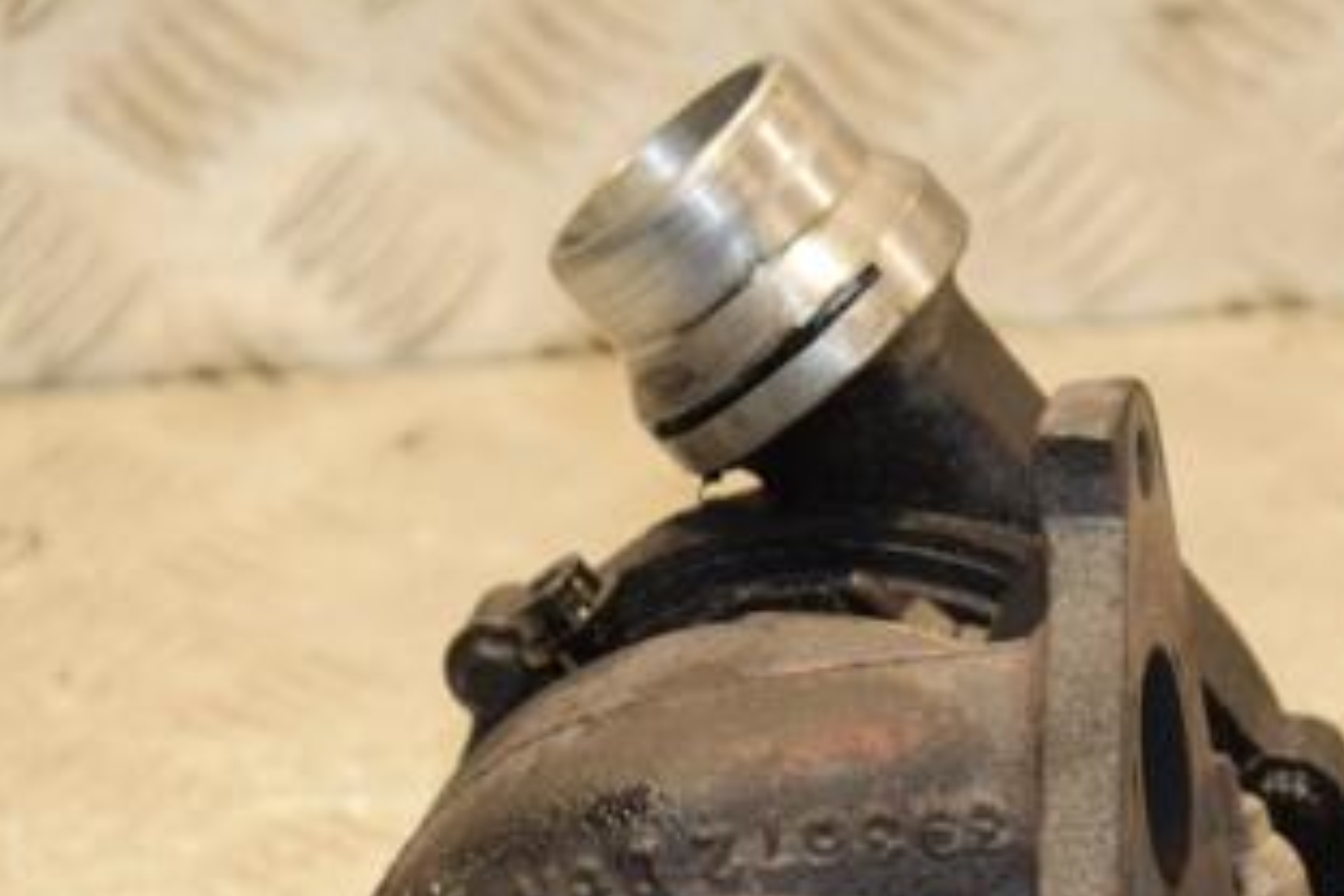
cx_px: 974
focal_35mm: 245
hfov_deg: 8.4
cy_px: 844
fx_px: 9144
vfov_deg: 5.6
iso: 800
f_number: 5.6
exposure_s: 1/100
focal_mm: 85
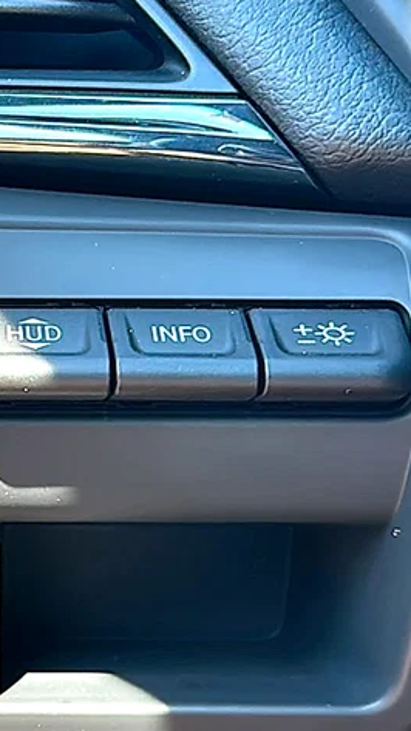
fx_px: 1531
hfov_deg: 15.0
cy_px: 387
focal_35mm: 79
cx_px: 0
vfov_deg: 26.8
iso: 64
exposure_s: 1/209
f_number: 1.78
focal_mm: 6.86
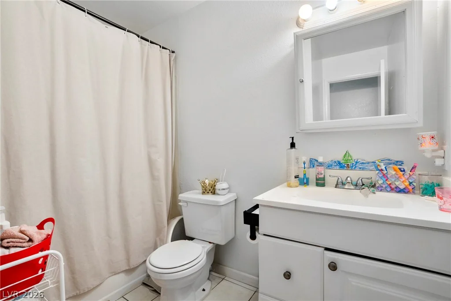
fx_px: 200
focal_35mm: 16
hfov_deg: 96.7
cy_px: 150
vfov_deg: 73.8
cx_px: 226
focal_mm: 16
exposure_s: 1/3
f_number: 9
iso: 800
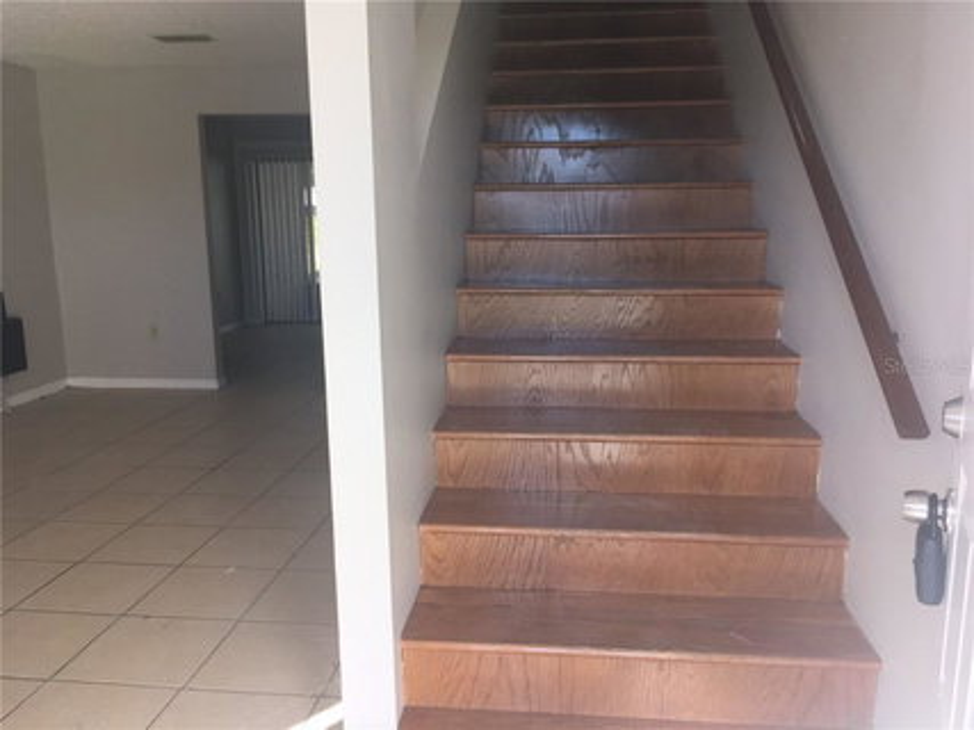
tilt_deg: -10.0
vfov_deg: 48.2
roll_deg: +1.1
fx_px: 816
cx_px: 487
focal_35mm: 29
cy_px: 365
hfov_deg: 61.7
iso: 40
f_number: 2.2
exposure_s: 1/120
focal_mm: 4.15
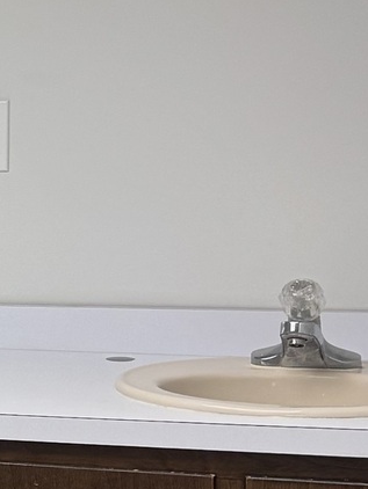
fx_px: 1855
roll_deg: +2.6
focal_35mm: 131
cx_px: -511
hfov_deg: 10.0
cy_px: 273
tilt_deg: -3.6
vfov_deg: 15.0
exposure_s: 1/144
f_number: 1.78
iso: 80
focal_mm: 6.76
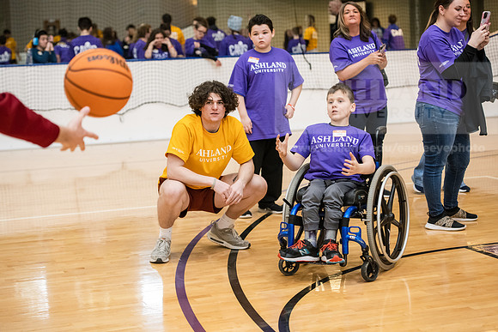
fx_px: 1107
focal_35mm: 80
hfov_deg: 25.4
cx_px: 249
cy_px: 166
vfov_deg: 17.1
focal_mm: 80
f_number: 3.5
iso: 4000
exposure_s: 1/200
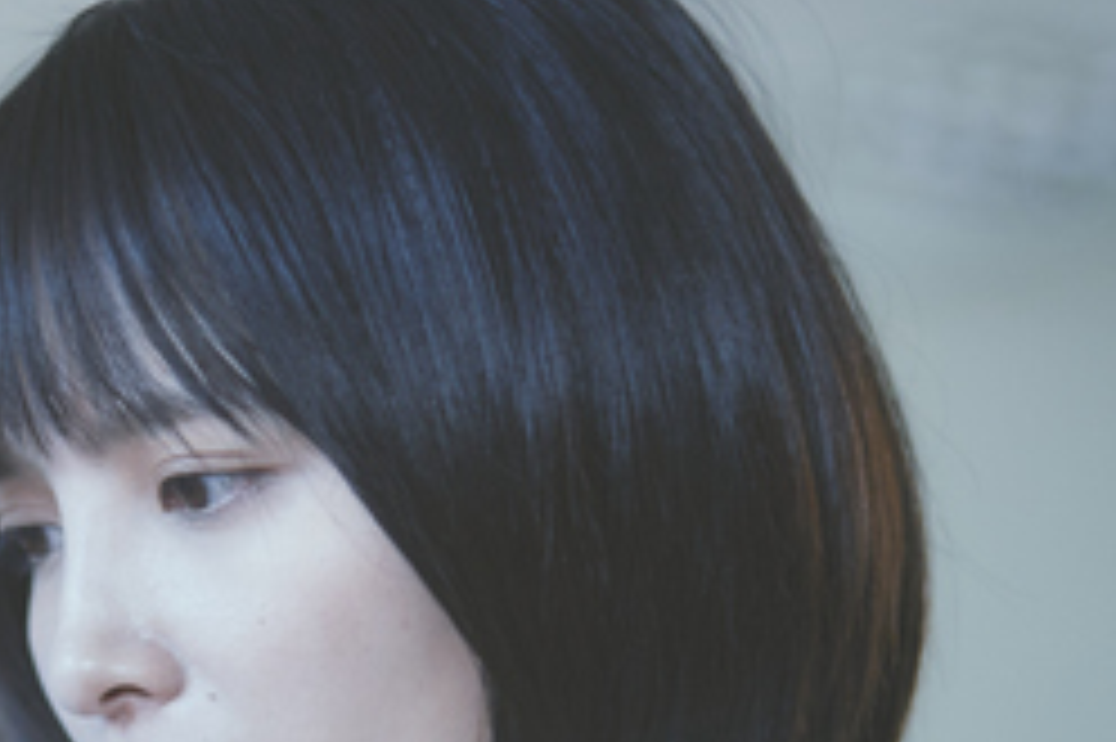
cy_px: 839
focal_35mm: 202
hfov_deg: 10.0
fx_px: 6258
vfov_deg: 6.8
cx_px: -324
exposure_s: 1/160
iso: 250
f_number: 1.4
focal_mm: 50
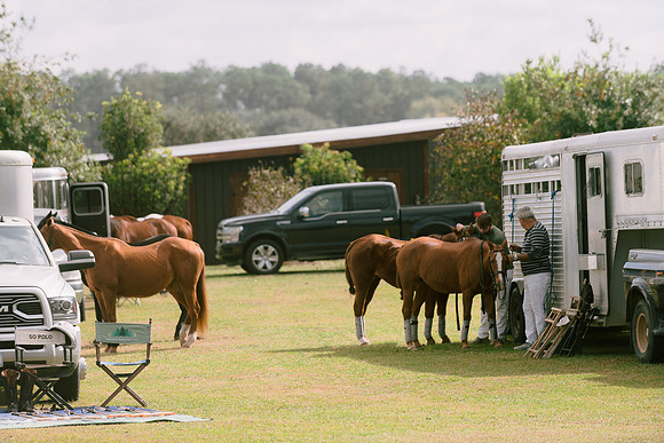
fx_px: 2767
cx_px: 332
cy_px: 222
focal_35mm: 150
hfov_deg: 13.7
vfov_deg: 9.2
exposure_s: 1/2500
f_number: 4
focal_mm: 150
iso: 200
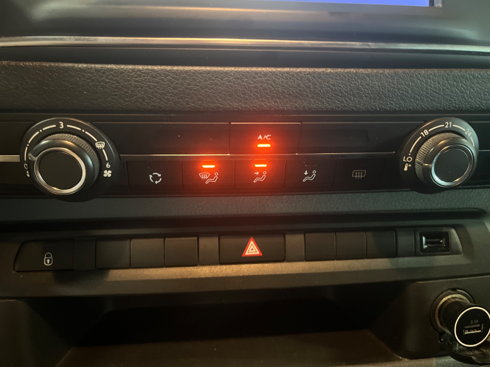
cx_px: 254
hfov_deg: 65.3
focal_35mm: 27
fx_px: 382
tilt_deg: -24.9
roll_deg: -1.3
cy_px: 187
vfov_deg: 51.4
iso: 2000
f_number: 1.6
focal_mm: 5.1
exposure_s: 1/14
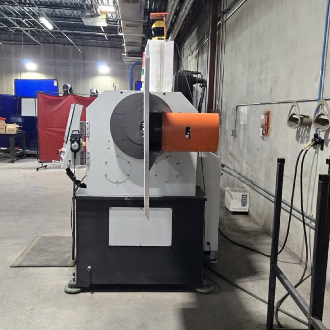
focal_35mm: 36
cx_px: 168
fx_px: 388
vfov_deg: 46.0
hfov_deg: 46.0
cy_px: 176
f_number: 1.8
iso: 400
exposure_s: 1/120
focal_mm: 5.4
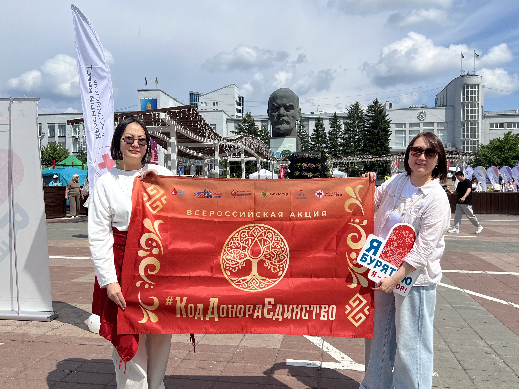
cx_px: 270
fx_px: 465
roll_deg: +0.2
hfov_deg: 58.3
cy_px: 197
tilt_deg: -0.4
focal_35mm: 31
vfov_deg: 45.4
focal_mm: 5.7
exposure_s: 1/6579
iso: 50
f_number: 1.5
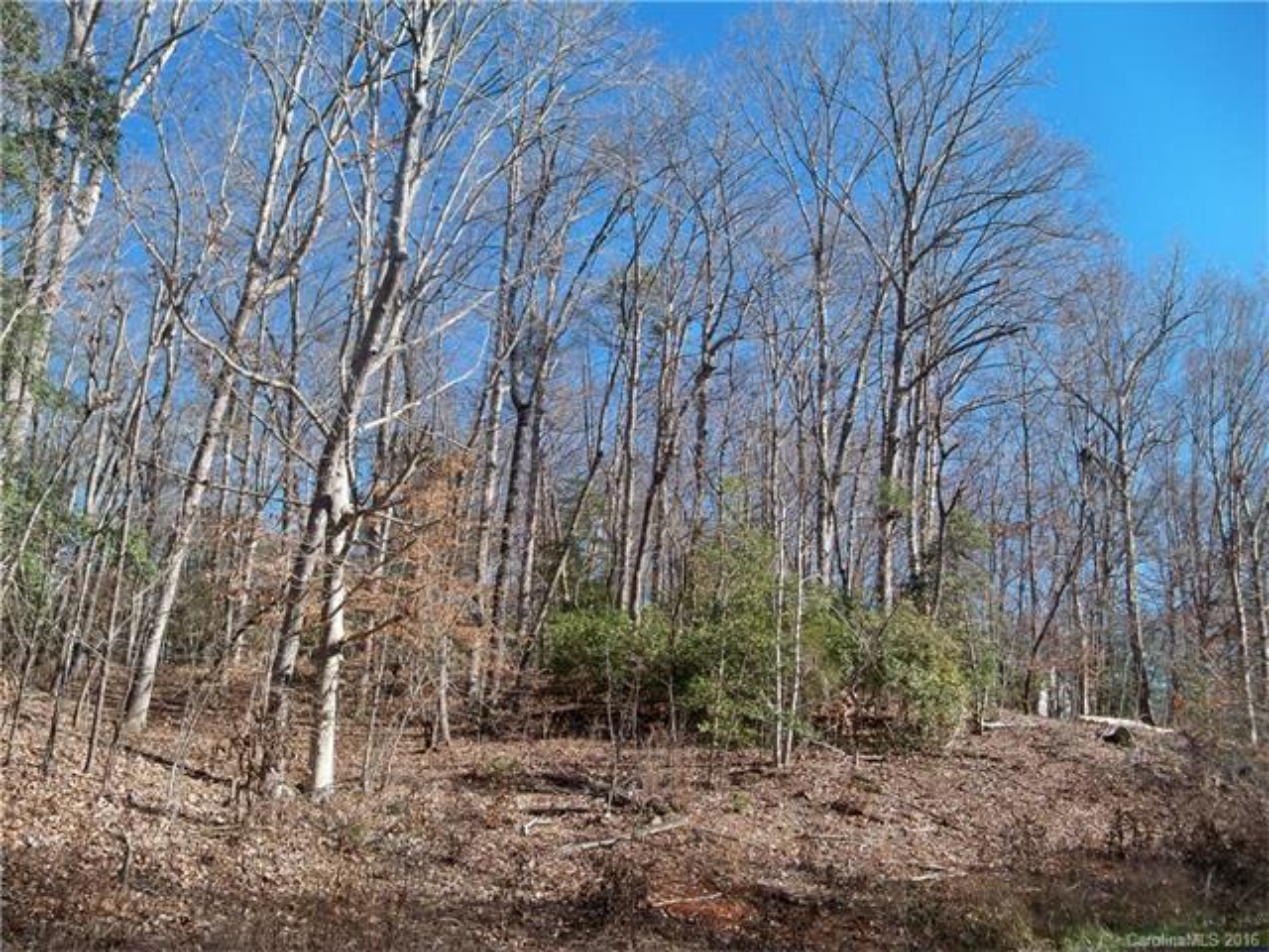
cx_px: 634
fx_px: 1283
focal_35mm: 35
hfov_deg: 52.6
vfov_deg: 40.7
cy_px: 476
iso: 80
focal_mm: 6.2
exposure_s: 1/320
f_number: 3.5
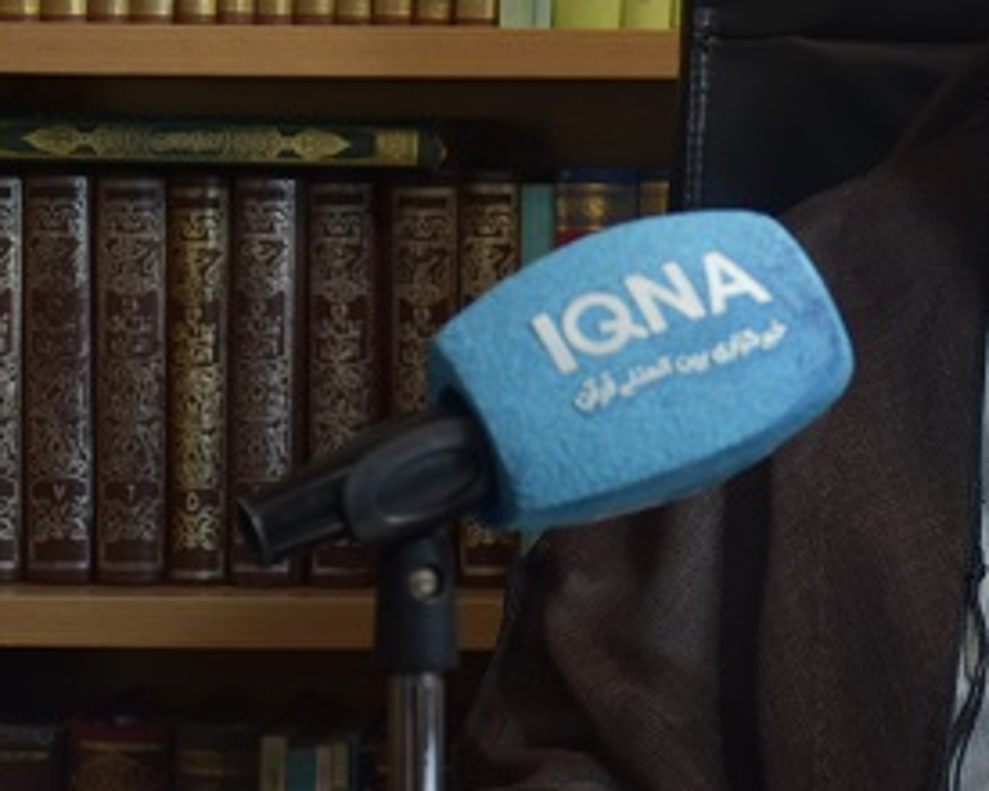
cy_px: 137
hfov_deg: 13.7
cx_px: 1057
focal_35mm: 138
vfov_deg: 11.1
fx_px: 4040
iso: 200
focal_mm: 45
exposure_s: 1/25
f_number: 4.5
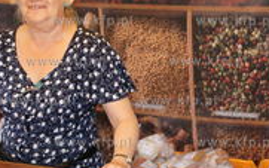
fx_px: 462
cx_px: 146
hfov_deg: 32.5
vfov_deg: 20.4
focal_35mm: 63
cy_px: 41
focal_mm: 28
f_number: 4
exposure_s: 1/250
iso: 320
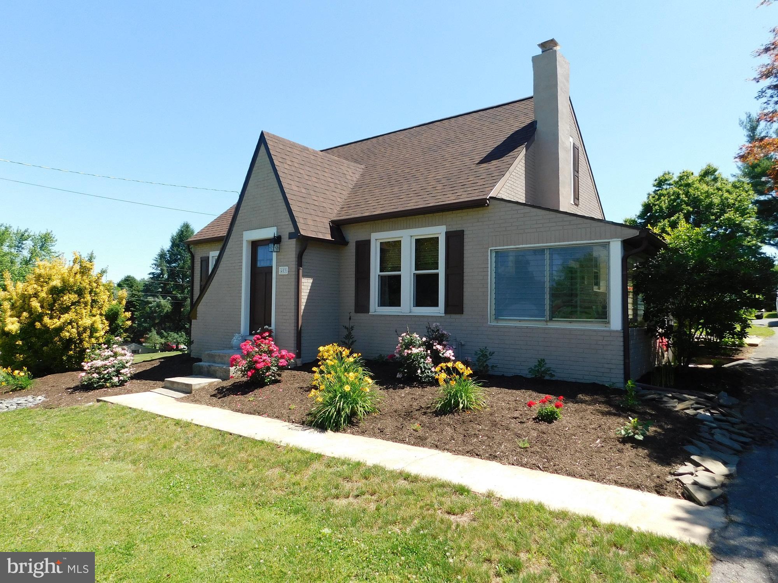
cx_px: 389
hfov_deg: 73.9
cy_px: 292
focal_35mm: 23
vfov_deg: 58.9
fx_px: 517
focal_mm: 4
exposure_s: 1/800
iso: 125
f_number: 3
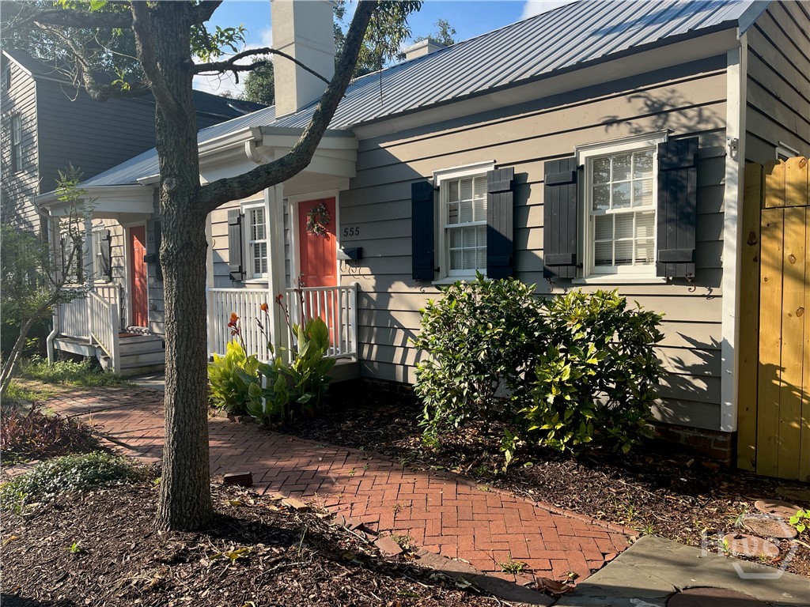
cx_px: 405
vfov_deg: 53.1
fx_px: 608
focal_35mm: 26
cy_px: 304
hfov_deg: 67.3
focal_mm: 5.1
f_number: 1.6
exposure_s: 1/1325
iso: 50
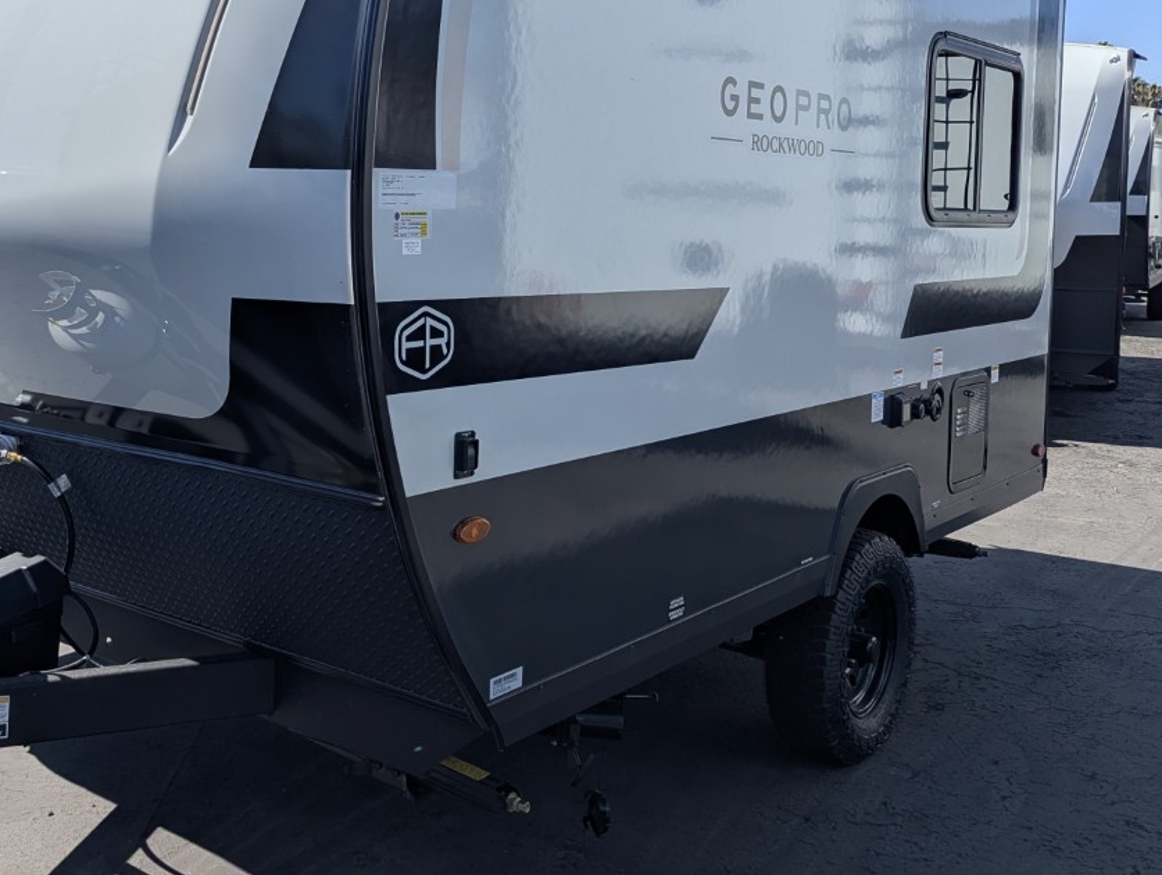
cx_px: 331
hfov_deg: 45.6
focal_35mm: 40
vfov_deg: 35.5
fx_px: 1344
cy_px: 265
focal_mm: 6.81
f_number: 1.85
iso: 49
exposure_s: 1/3236
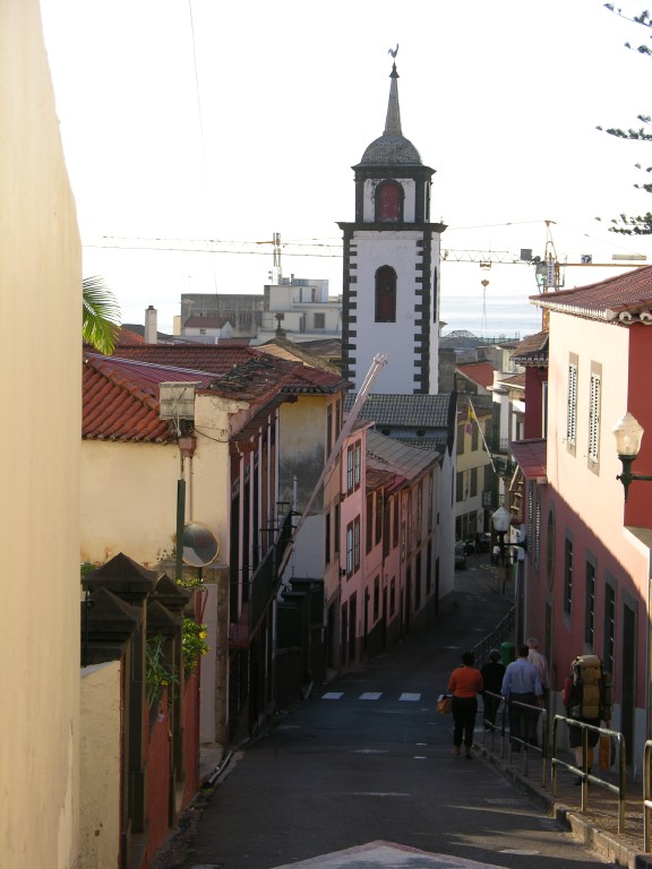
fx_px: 2336
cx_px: 326
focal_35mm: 93
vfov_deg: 21.1
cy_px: 434
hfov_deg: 15.9
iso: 50
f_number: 4
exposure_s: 1/207
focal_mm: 23.7
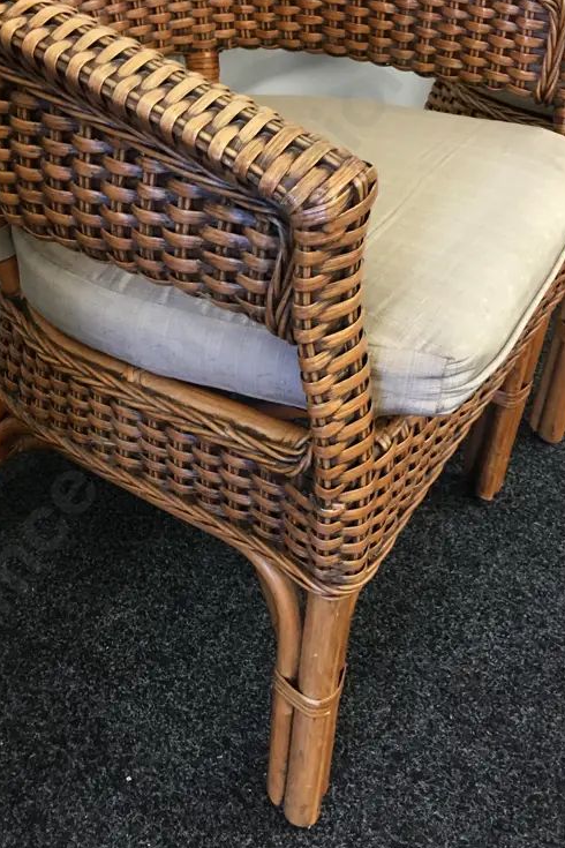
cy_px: 307
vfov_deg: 45.9
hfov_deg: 31.7
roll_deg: -3.9
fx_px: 989
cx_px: 211
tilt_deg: -34.0
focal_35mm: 42
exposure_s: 1/17
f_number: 2.2
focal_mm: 4.15
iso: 80
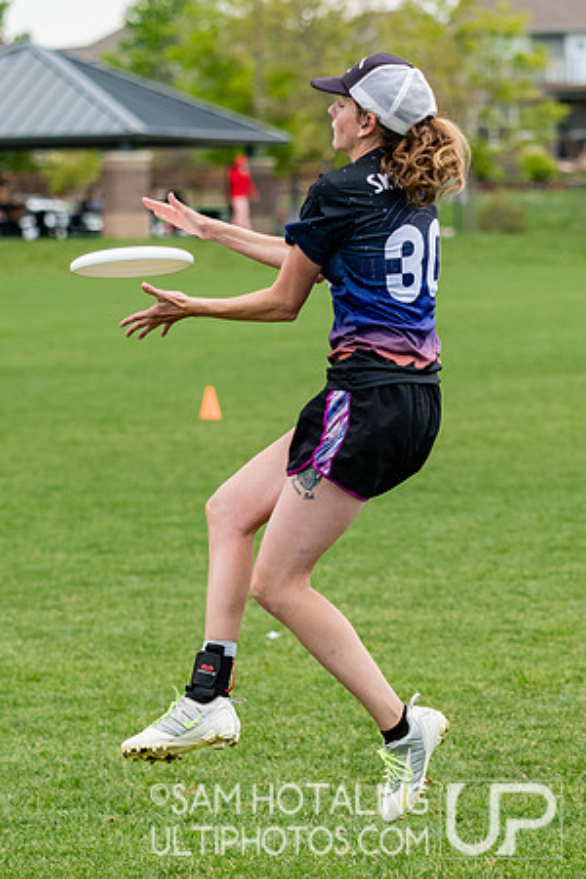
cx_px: 352
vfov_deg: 8.4
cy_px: 439
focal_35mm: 245
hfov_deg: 5.6
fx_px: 5979
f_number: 2.8
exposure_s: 1/2000
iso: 400
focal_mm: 90
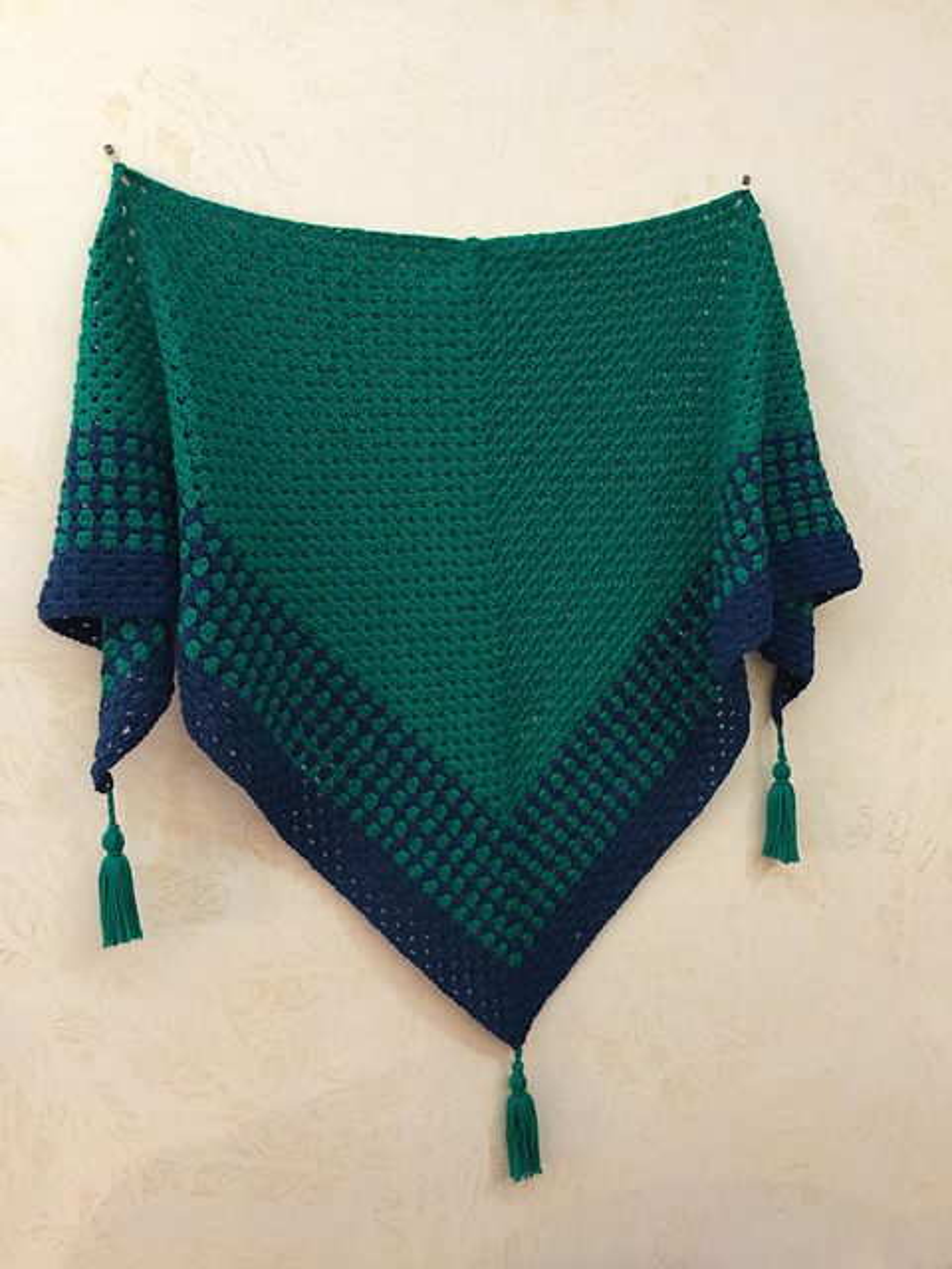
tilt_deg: -4.3
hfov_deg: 48.2
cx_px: 476
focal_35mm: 29
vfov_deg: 61.7
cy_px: 634
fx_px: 1063
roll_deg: +1.7
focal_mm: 4.15
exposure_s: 1/4
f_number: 2.2
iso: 100
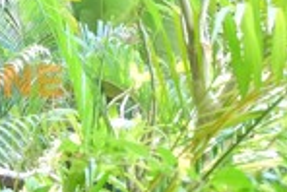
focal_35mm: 97
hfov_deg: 18.2
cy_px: 95
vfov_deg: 14.1
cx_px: -167
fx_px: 774
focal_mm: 16
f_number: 3.5
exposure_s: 1/70
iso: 200
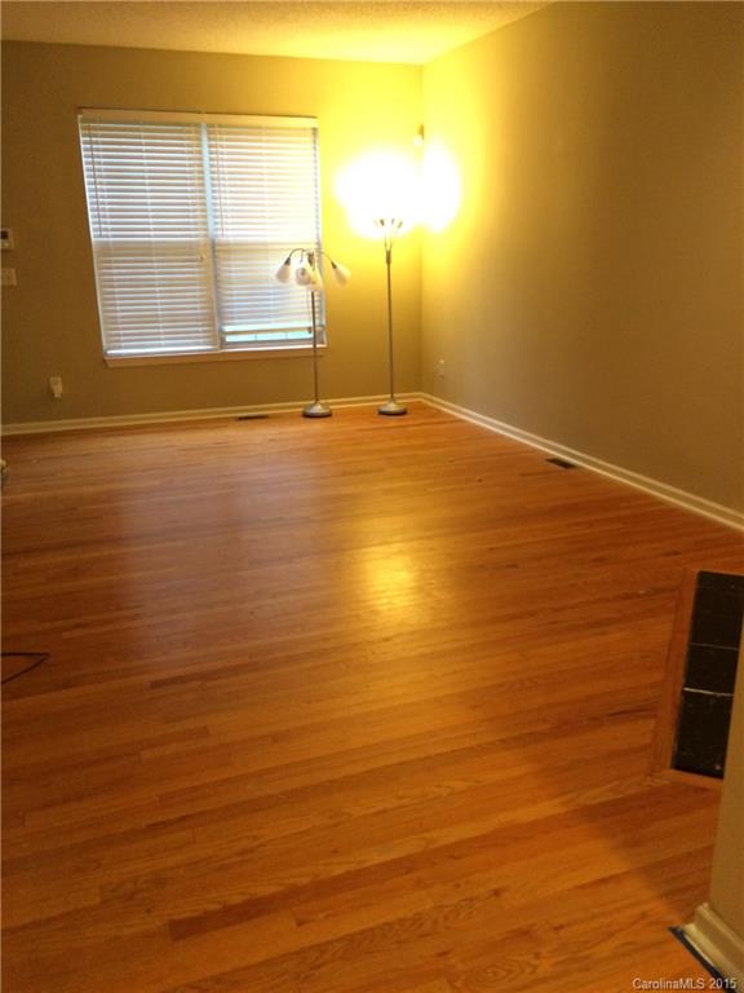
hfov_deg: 48.2
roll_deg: -0.1
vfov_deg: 61.7
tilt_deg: -16.6
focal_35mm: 29
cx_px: 372
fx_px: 831
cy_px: 496
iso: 200
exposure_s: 1/30
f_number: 2.2
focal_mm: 4.15
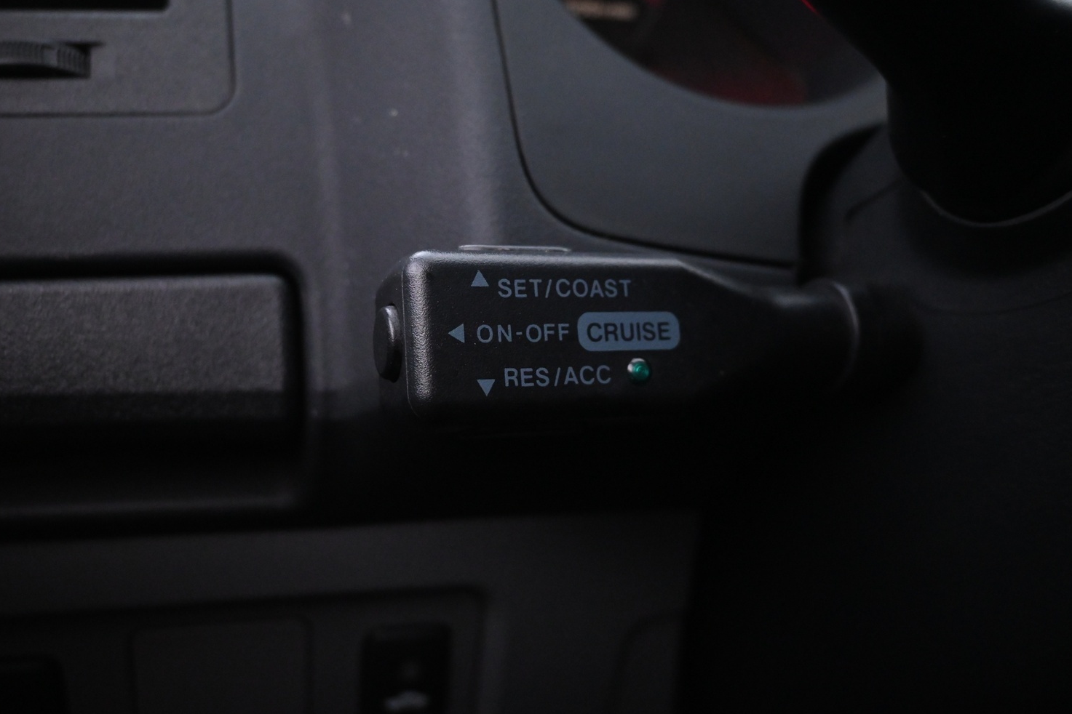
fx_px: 983
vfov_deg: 40.0
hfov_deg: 57.2
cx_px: 529
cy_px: 352
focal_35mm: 33
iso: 3600
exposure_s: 1/30
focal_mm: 20
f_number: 3.8
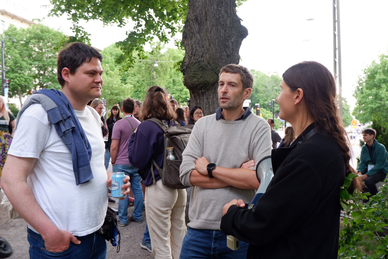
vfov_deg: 37.9
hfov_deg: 54.4
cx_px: 194
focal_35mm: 35
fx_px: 377
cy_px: 130
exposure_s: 1/125
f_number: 4.4
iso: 1000
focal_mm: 23.5
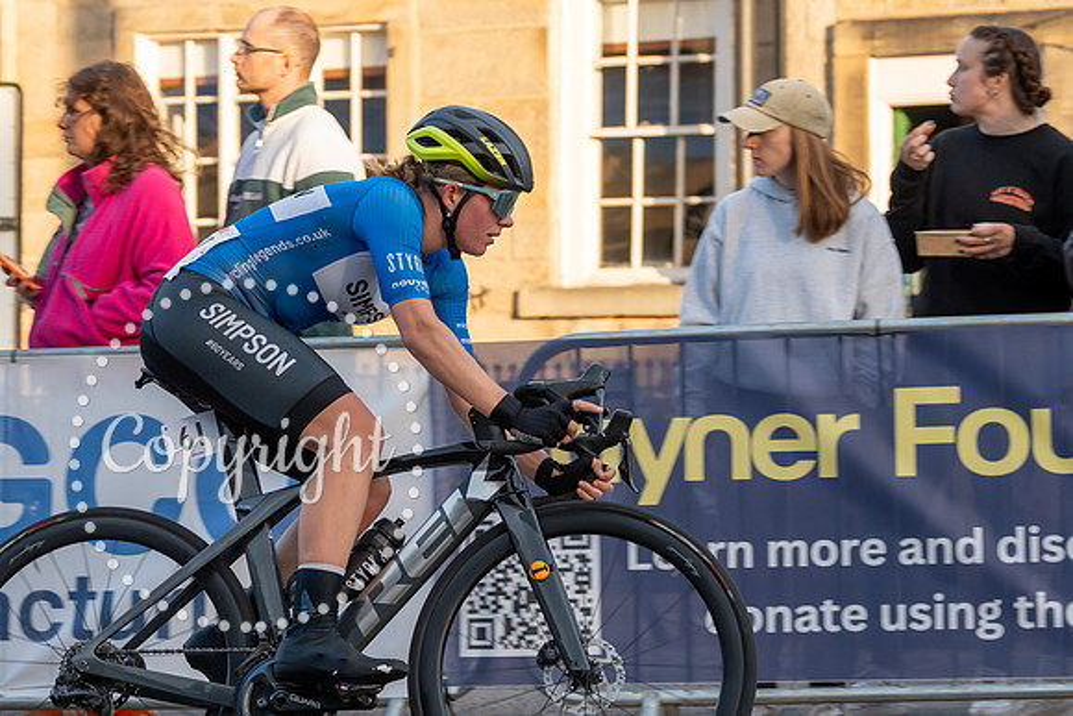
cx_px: 293
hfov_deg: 13.7
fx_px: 4439
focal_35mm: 149
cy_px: 308
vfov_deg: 9.2
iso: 1000
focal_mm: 101
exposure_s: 1/1000
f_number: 5
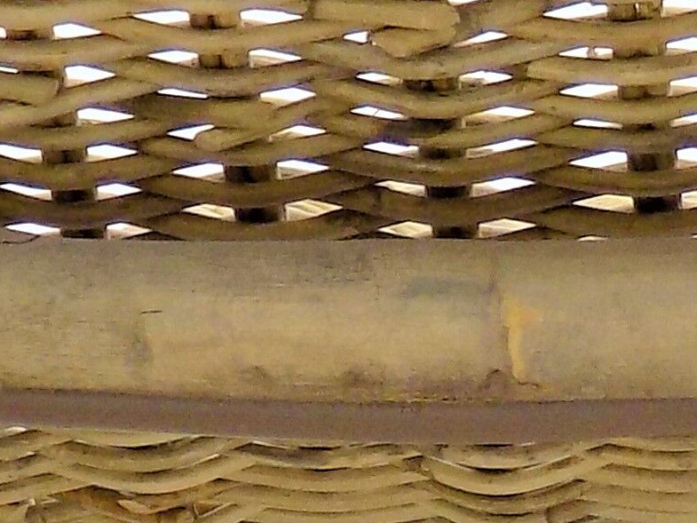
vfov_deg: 9.5
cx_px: 603
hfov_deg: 13.0
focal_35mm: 151
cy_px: 844
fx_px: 3041
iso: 125
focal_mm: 4
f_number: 3.1
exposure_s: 1/30
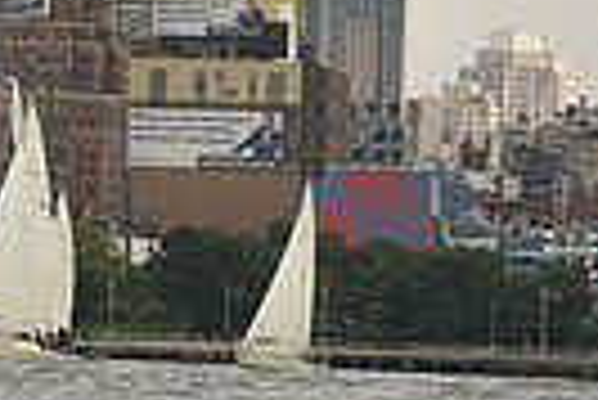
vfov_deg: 3.7
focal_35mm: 376
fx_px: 6253
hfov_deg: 5.4
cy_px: -209
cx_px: -616
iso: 320
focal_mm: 86
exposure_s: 1/1250
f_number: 8
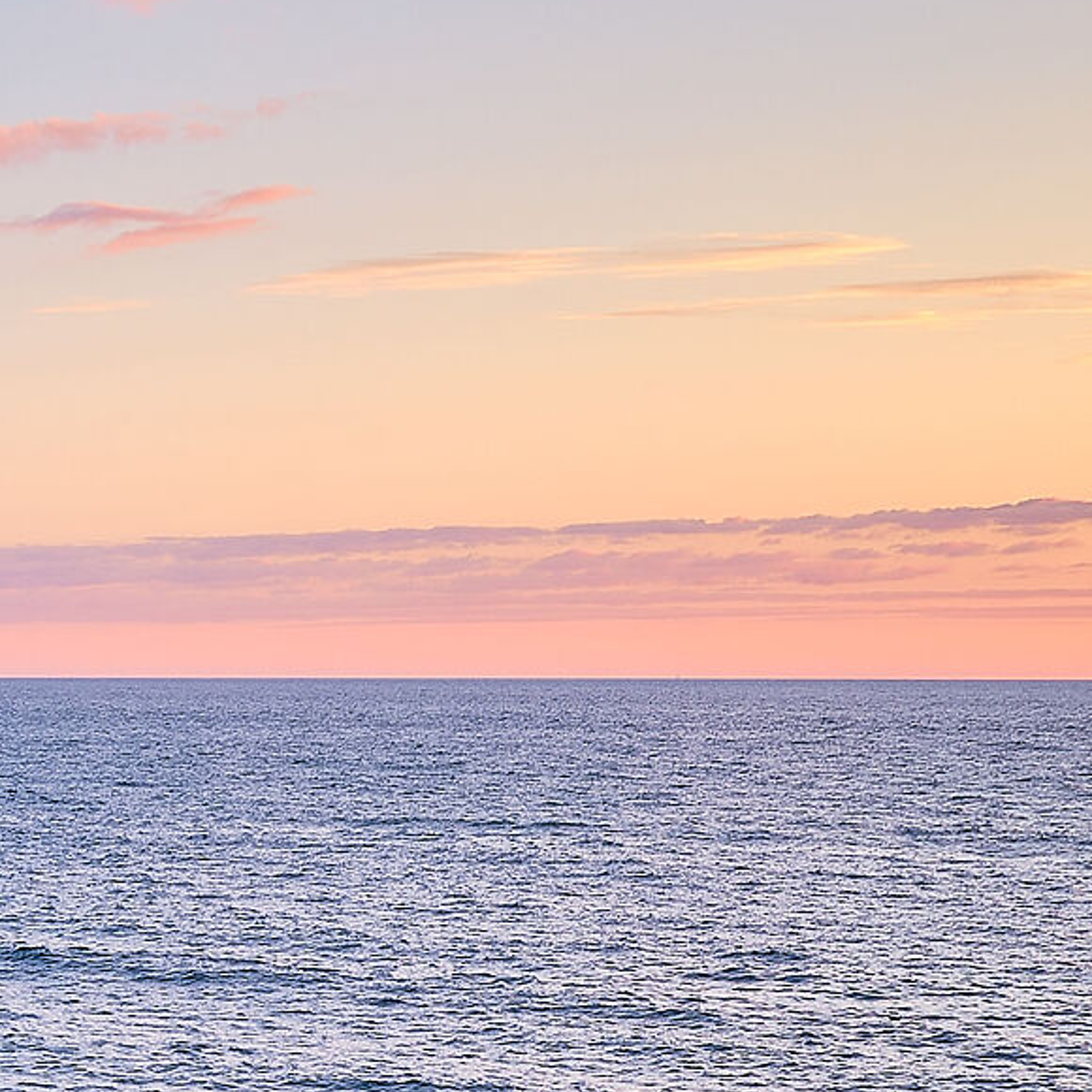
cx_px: -768
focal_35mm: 95
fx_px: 3391
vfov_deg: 18.3
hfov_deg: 16.0
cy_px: 697
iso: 160
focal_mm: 18
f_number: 2.8
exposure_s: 1/27
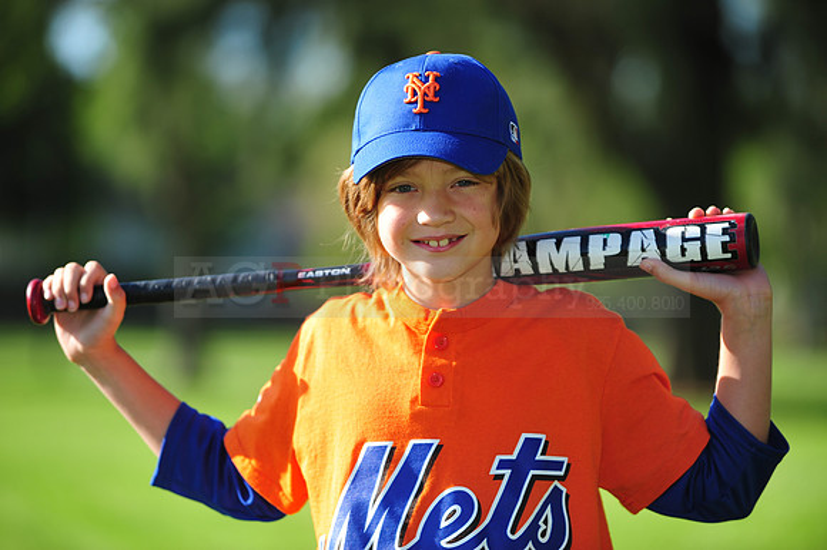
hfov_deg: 10.3
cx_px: 414
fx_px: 4592
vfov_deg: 6.9
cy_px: 275
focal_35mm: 200
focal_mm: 200
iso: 200
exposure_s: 1/800
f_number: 4
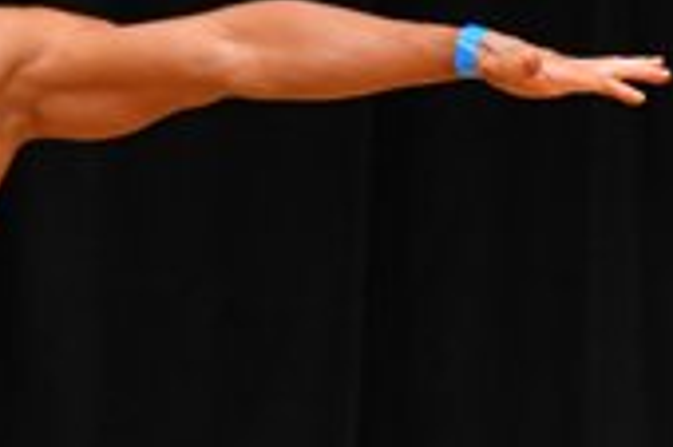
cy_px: 431
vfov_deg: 1.1
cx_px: -386
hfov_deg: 1.6
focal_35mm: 1301
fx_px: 24298
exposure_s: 1/400
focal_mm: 190
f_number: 5.6
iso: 3200
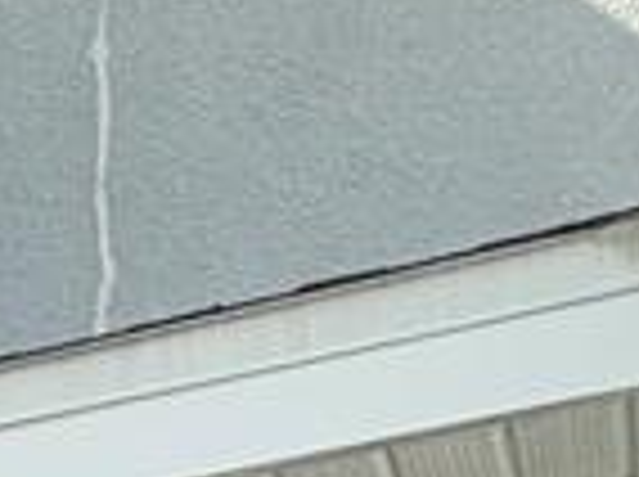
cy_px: 1454
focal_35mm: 101
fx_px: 1861
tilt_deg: -4.9
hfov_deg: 18.5
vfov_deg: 10.3
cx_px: -117
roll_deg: +2.0
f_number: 2.2
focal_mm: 2.22
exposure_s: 1/709
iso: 40
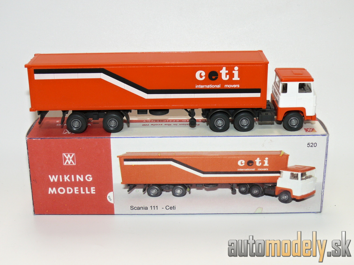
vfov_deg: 25.7
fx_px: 583
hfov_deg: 33.8
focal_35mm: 57
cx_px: 177
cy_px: 132
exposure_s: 1/30
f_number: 4
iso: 100
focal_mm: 10
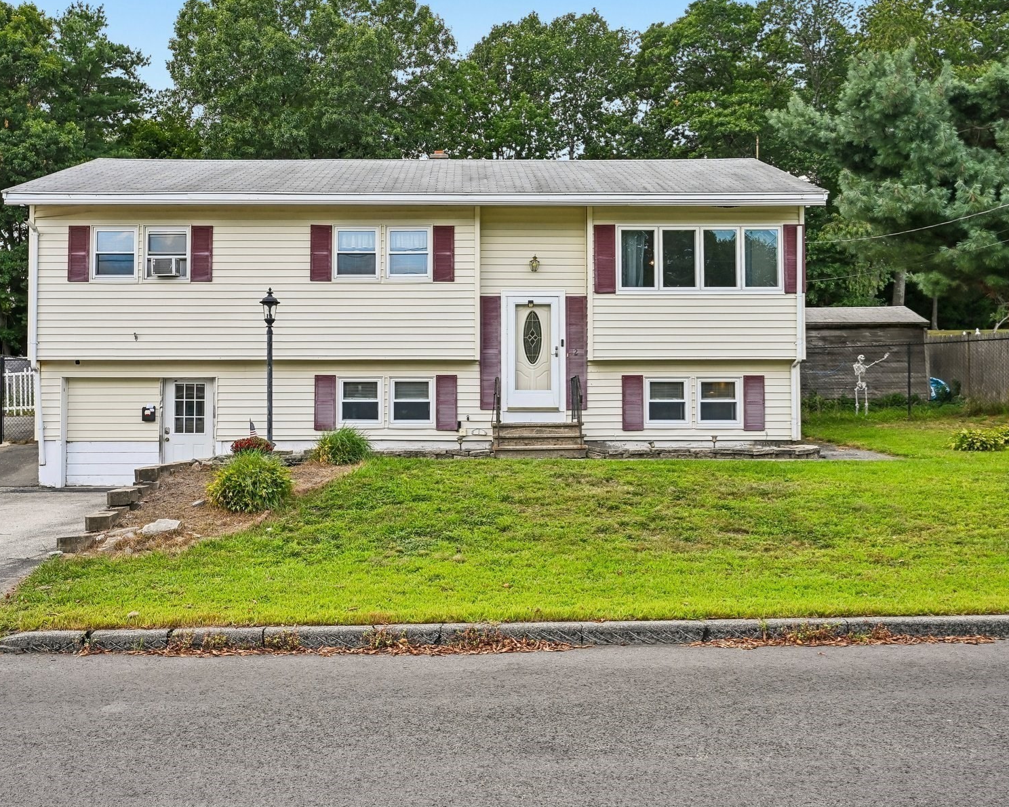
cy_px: 362
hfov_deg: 57.1
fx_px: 926
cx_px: 470
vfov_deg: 47.0
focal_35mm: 31
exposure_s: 1/200
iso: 400
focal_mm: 24
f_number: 8
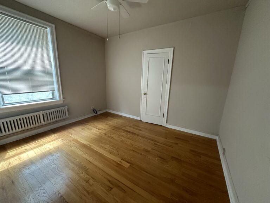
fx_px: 109
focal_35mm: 14
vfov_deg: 85.7
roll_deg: -0.1
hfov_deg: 102.1
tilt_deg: -12.1
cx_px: 135
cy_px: 102
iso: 400
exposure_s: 1/60
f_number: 2.2
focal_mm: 2.22
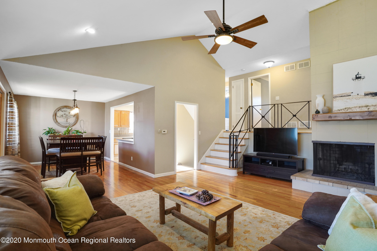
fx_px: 178
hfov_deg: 93.3
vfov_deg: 70.4
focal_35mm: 17
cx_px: 188
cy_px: 126
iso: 2000
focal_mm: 17
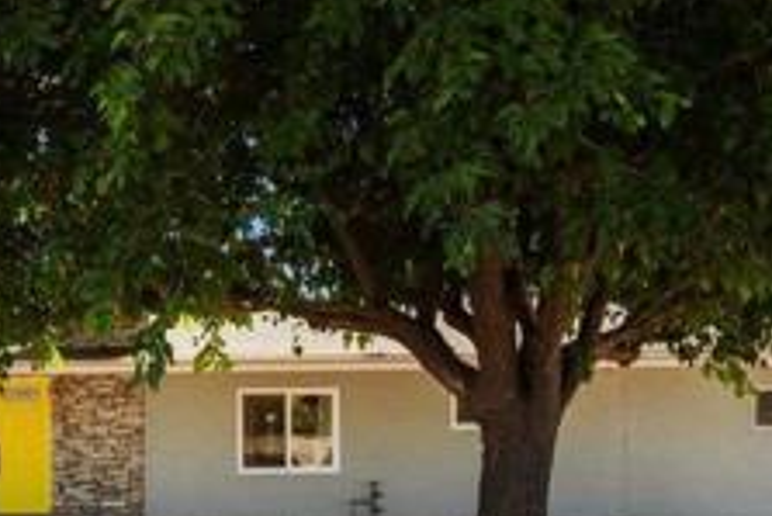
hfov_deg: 43.5
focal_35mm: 43
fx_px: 923
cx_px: 166
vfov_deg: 30.2
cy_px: 443
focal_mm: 10
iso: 160
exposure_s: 1/100
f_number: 8
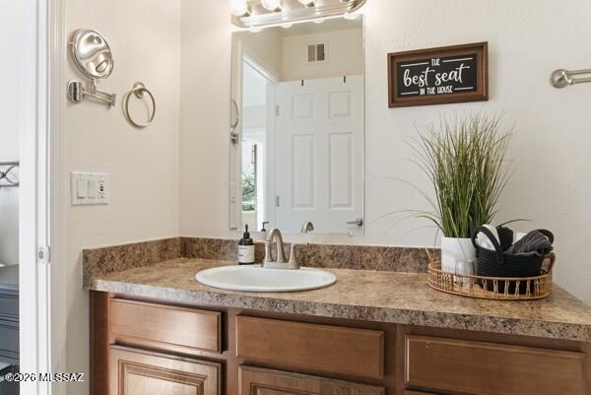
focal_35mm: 24
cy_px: 198
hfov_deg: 73.7
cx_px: 296
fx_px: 394
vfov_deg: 53.2
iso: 250
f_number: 5.6
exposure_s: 1/50
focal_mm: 16
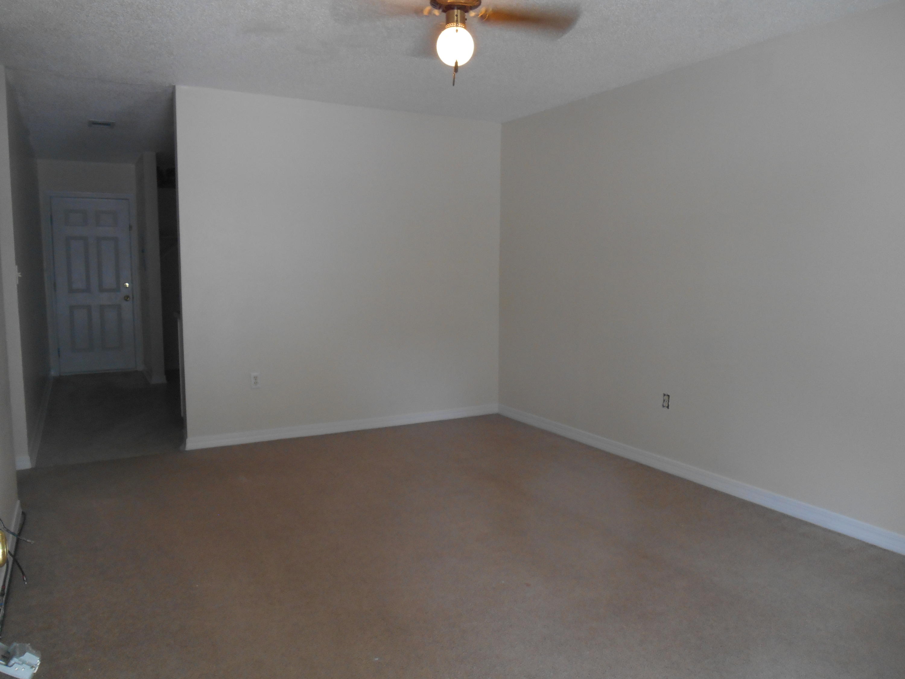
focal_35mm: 26
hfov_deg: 67.3
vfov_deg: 53.1
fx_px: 680
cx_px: 452
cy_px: 340
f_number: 3.4
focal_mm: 4.7
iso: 160
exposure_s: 1/30
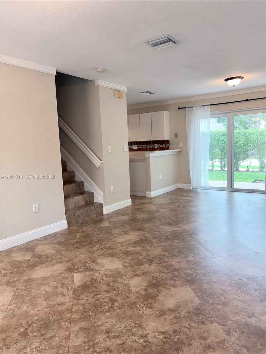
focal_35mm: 26
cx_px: 133
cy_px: 177
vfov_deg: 67.3
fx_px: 266
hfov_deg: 53.1
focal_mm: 5.96
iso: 64
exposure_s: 1/60
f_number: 1.6
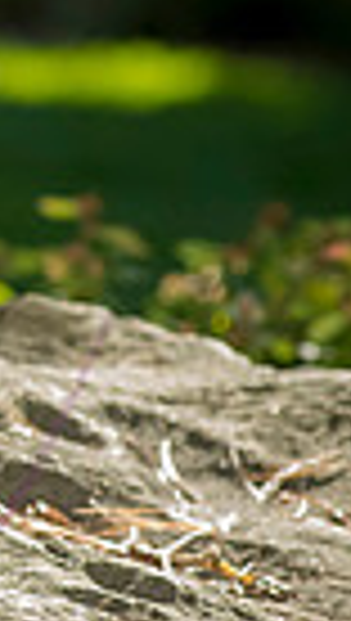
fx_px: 9809
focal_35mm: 595
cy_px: 29
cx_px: -788
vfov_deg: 3.6
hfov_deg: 2.0
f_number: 5
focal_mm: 135
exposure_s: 1/640
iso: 800
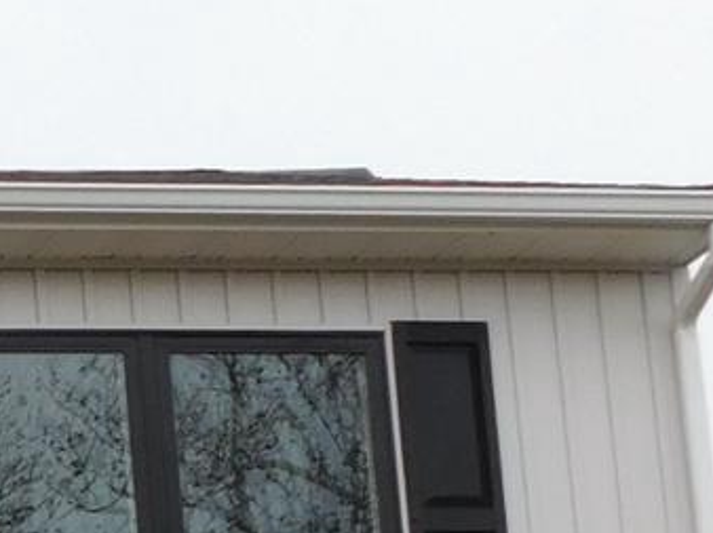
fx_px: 3746
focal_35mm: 182
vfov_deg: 7.9
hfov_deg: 10.0
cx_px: -783
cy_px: 990
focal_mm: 5.3
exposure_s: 1/400
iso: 125
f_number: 3.2
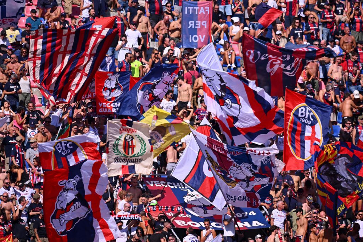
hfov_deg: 5.2
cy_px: 121
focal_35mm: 400
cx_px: 182
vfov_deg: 3.4
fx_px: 4034
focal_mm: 400
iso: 80
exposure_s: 1/2000
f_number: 4
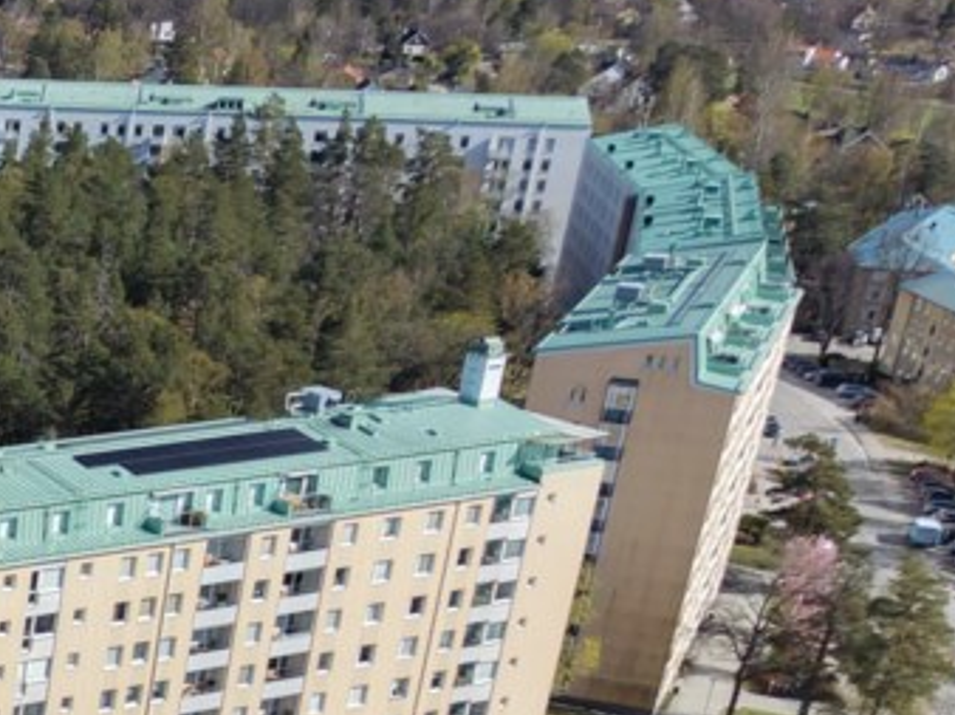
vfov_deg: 15.1
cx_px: -605
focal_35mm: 91
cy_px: 1043
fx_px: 2509
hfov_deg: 18.3
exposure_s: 1/8000
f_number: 1.8
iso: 400
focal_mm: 8.67
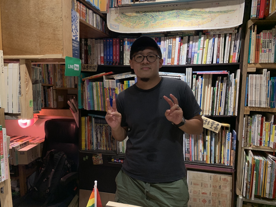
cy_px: 104
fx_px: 207
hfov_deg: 67.3
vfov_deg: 53.1
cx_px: 138
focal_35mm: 26
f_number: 1.8
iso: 50
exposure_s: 1/60
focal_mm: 4.25
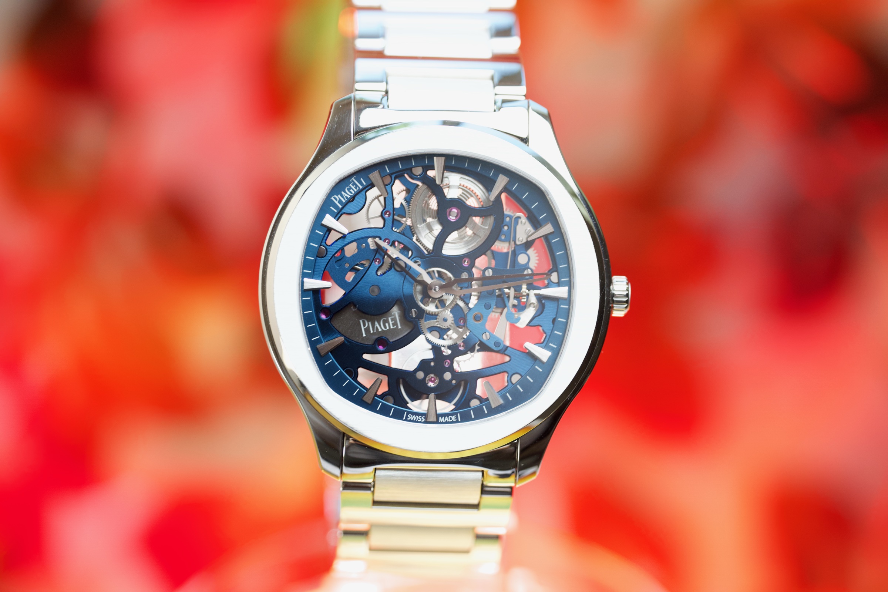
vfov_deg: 10.2
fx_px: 3330
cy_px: 296
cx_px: 444
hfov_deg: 15.2
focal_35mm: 135
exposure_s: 1/100
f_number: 2.8
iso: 400
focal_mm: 90
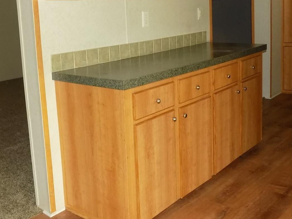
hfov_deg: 41.9
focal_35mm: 45
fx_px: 380
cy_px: 61
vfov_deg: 31.7
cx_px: 120
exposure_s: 1/30
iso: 200
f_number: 3.1
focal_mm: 4
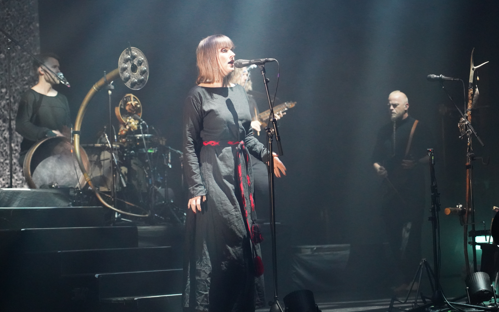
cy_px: 168
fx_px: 1469
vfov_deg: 12.1
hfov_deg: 19.3
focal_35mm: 108
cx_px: 251
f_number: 4
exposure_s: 1/80
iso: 12800
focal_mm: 105
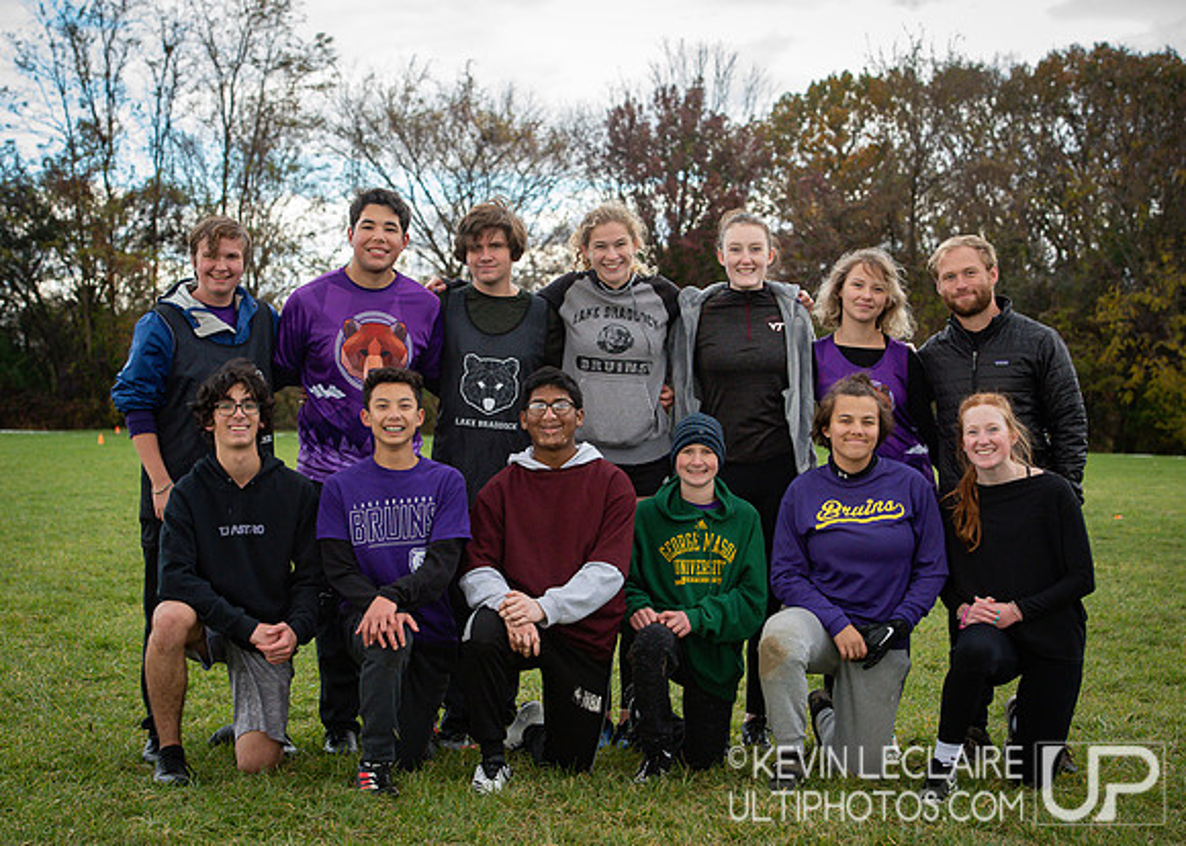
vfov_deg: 19.2
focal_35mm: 74
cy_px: 418
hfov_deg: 26.7
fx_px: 2502
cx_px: 542
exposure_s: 1/1600
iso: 2500
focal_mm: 70
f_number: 5.6
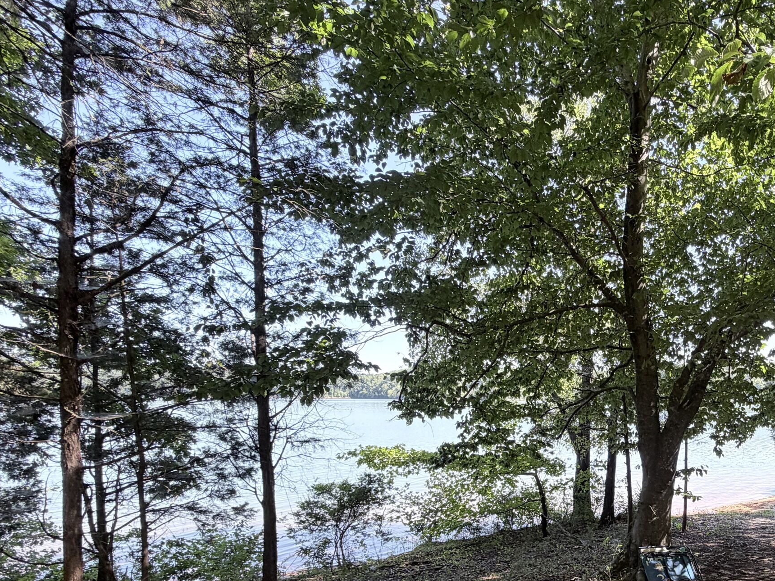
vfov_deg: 52.4
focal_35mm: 25
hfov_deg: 63.1
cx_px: 625
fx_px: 560
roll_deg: -0.1
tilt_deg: -4.6
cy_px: 437
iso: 64
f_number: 2.2
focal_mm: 2.22
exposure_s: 1/156
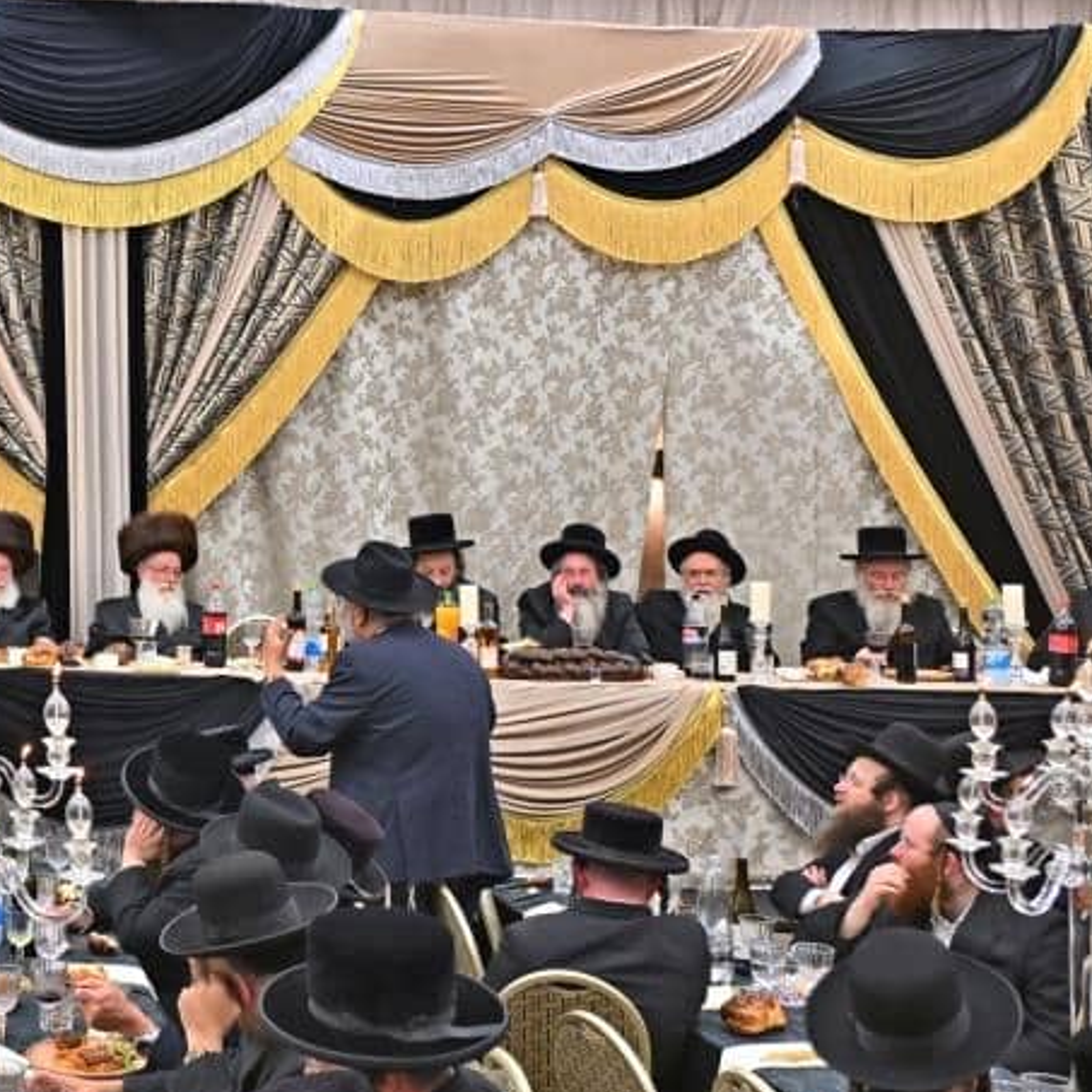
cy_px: 409
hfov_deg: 31.0
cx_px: 7
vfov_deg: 33.3
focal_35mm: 51
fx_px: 1819
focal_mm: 26.5
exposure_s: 1/200
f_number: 4
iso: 640
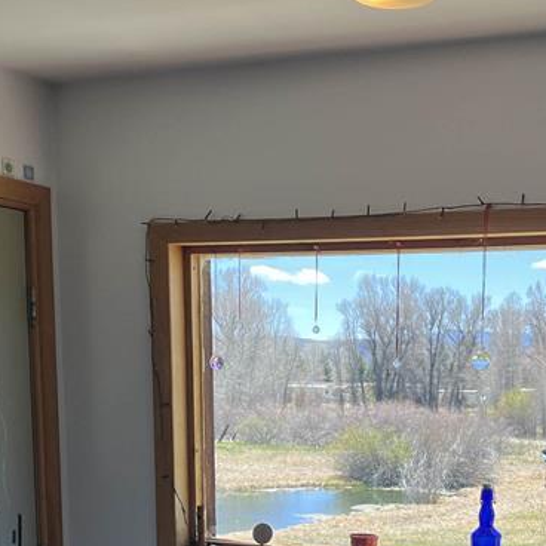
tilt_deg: -9.0
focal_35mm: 64
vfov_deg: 25.6
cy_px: 536
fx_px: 1142
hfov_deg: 26.6
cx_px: 395
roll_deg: -0.5
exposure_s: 1/518
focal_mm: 5.7
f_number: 1.5
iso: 50
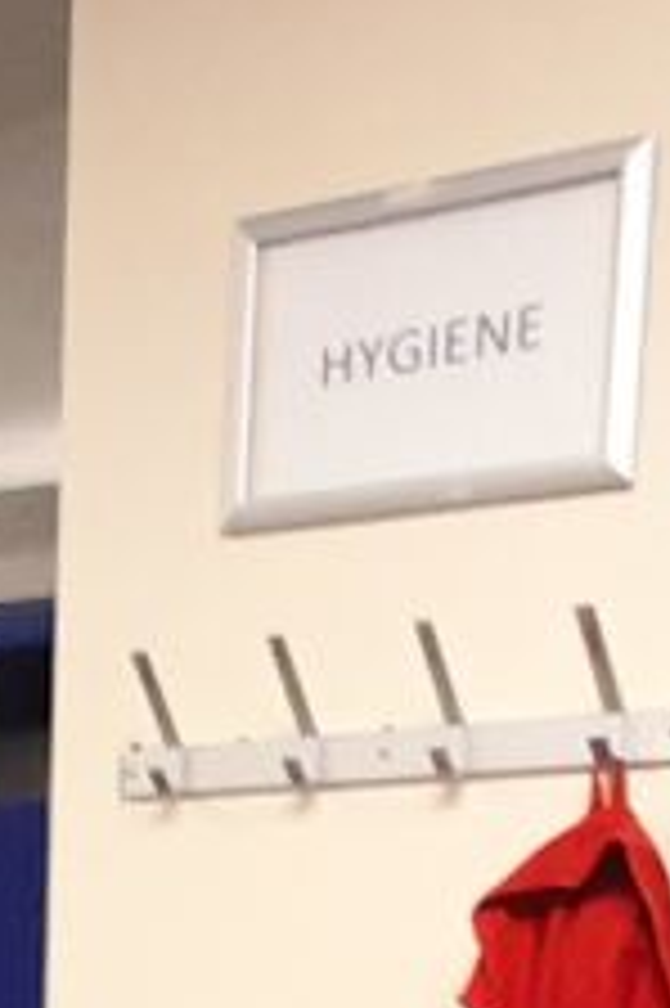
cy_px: 1393
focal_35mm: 67
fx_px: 1873
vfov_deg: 25.0
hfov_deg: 17.1
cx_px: -486
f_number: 2.2
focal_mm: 1.42
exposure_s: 1/33
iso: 200
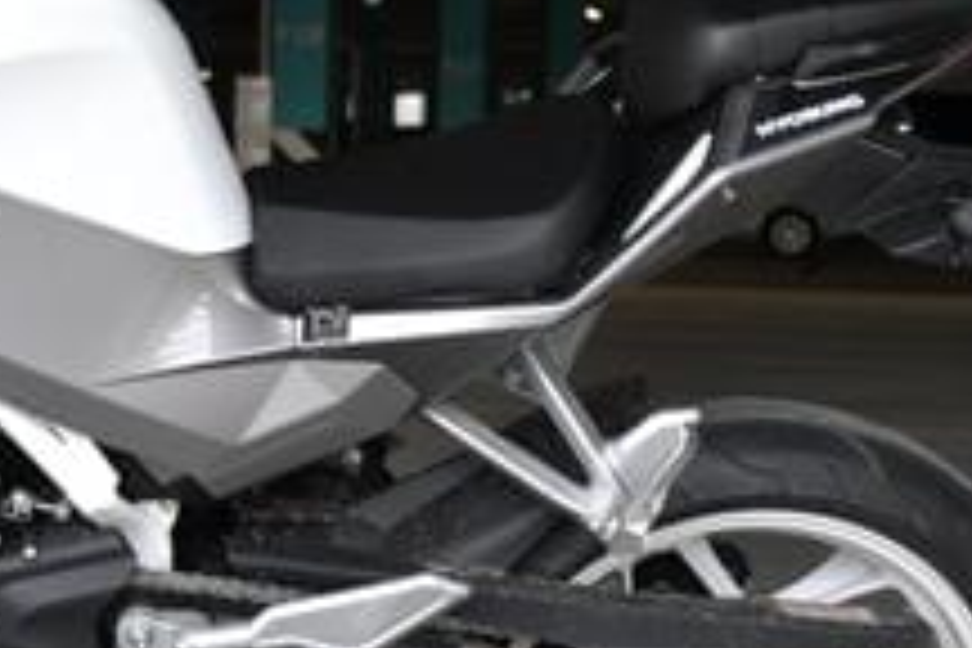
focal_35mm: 104
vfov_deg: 13.2
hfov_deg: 18.9
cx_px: -74
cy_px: 281
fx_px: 2808
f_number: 4.2
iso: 400
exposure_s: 1/80
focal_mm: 24
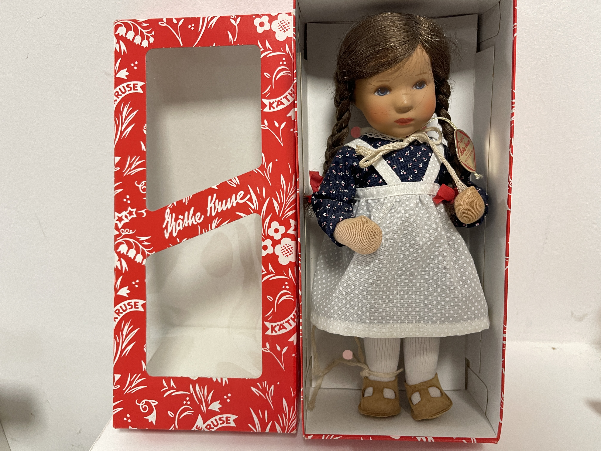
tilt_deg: -23.3
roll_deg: +0.7
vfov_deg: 54.9
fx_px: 434
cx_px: 300
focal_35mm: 25
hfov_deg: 69.4
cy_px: 226
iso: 160
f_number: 1.6
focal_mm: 5.1
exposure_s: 1/50
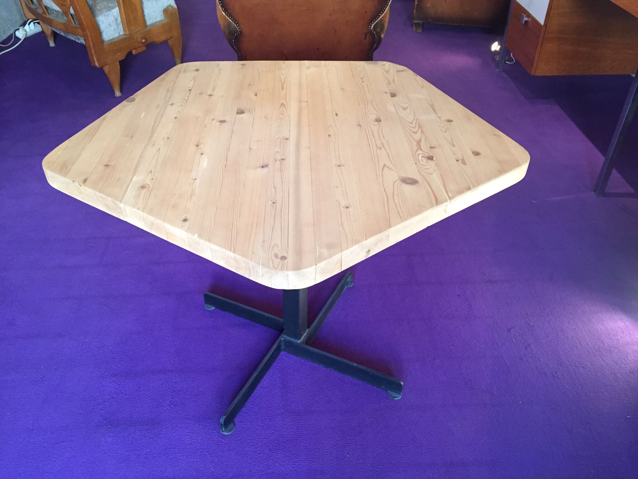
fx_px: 534
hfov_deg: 61.7
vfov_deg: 48.2
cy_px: 240
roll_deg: -1.1
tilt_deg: -38.3
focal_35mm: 29
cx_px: 319
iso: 200
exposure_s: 1/33
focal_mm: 4.15
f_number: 2.2
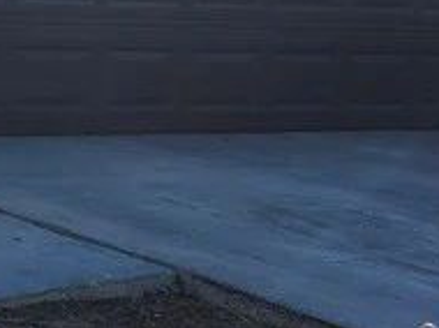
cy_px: 44
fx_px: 1571
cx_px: -622
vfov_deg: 11.9
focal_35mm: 124
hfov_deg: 12.4
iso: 25
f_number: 1.8
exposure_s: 1/1580
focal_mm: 5.54
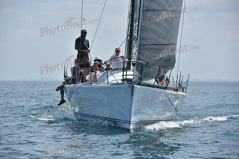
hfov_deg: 10.3
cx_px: 120
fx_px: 1328
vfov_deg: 6.9
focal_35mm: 200
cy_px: 80
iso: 250
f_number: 9
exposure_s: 1/1250
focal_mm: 200
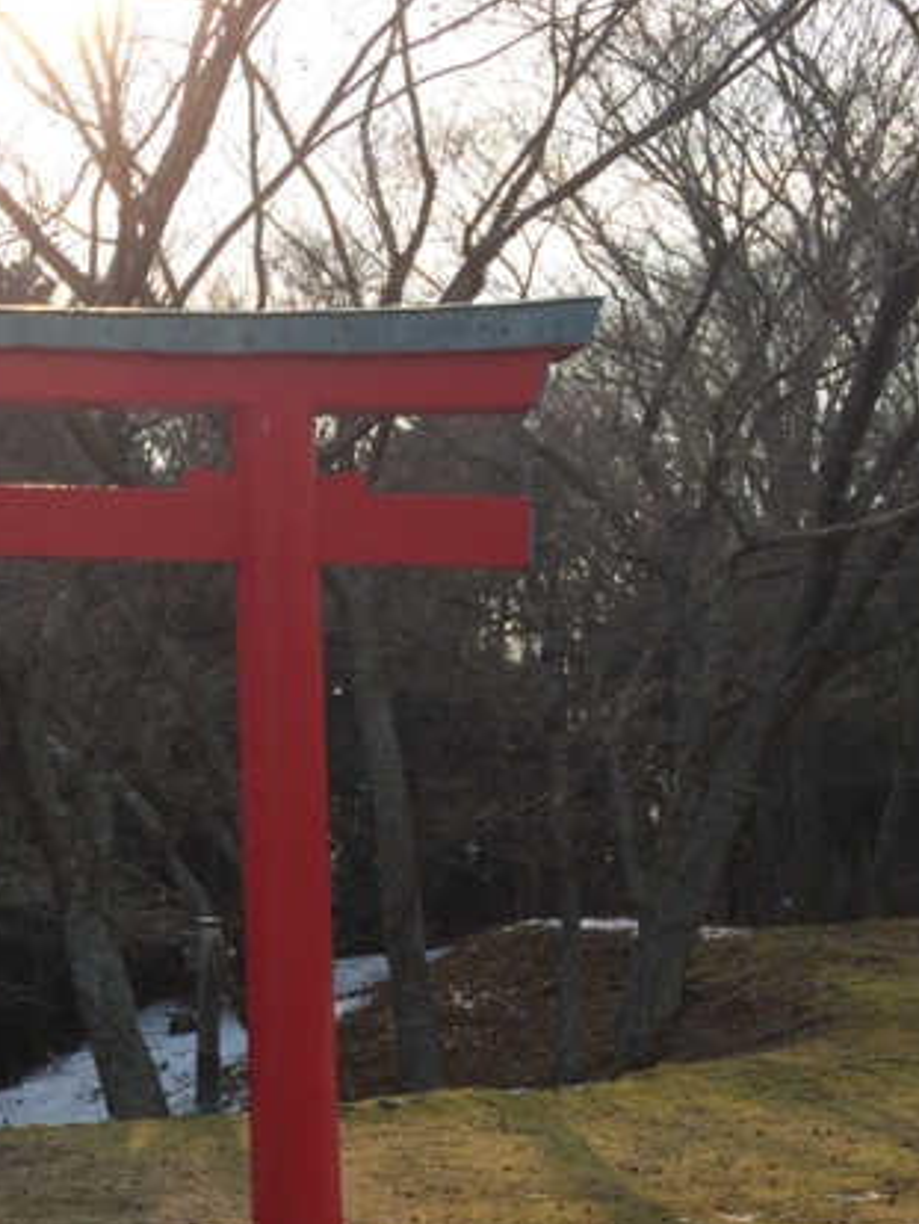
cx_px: -142
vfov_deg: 34.1
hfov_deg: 24.1
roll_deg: +0.0
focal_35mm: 56
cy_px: 804
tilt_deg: -0.6
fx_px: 1980
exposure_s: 1/912
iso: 32
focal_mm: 4.15
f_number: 2.2
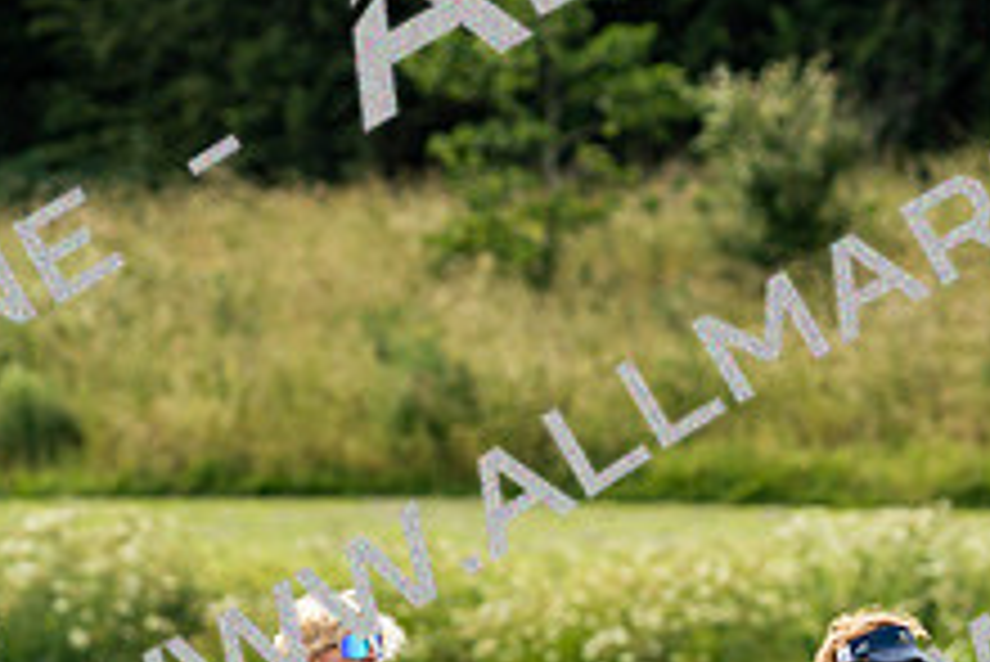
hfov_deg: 2.1
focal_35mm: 962
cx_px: 594
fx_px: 26471
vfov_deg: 1.4
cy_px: 790
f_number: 6.3
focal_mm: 365
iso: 400
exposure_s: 1/2000
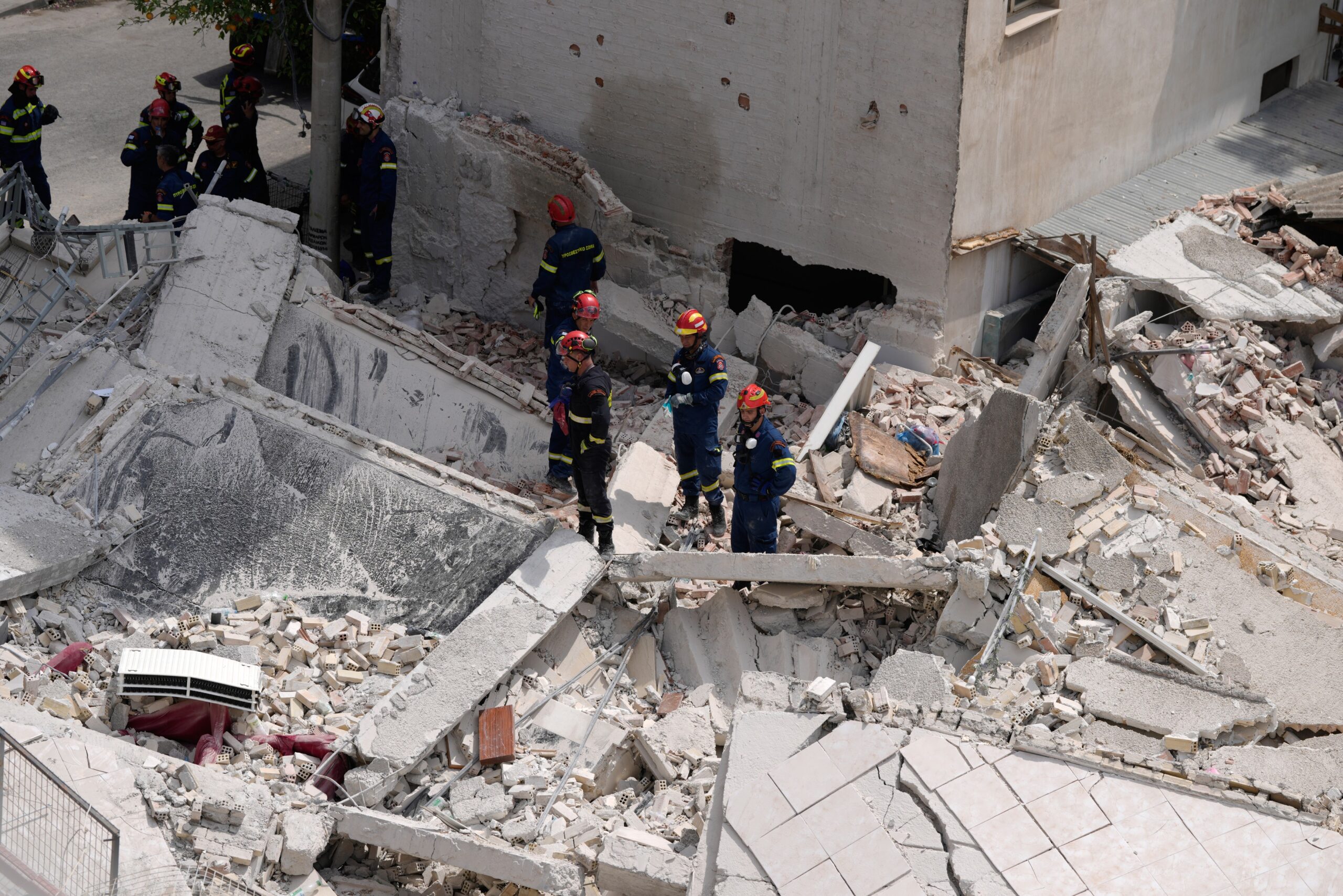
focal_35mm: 113
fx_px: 4215
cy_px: 448
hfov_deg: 18.1
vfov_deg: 12.1
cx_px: 672
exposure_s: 1/1000
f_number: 4
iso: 80
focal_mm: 113
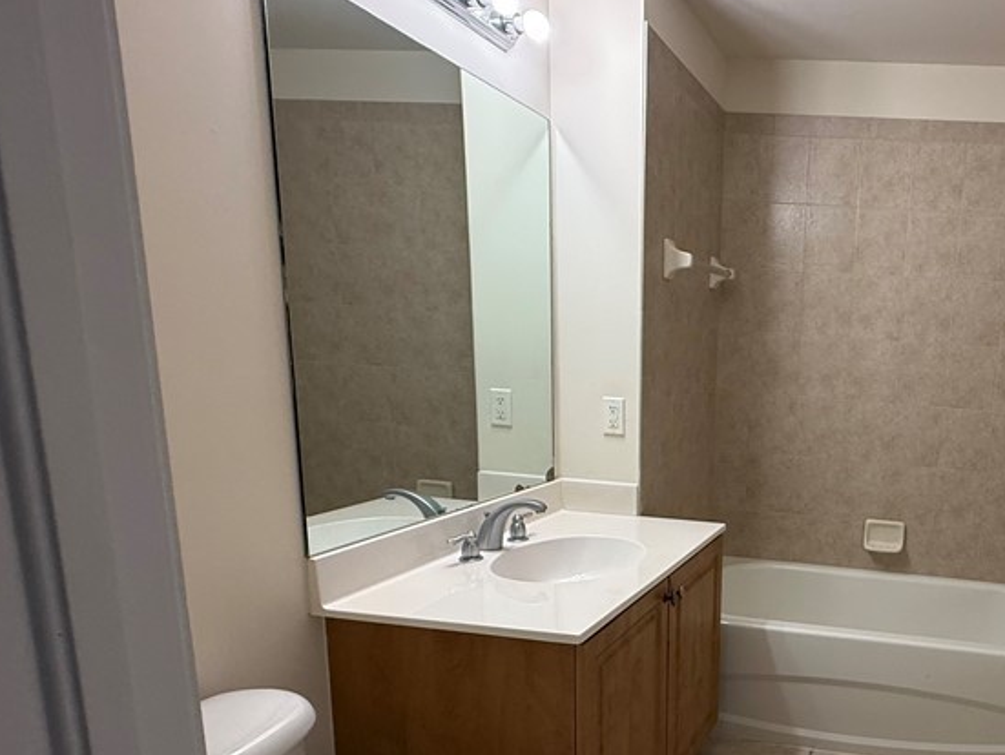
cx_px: 863
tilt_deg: -10.4
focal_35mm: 26
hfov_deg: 59.5
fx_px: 755
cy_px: 496
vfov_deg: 52.2
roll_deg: -4.3
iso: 200
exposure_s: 1/120
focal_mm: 2.22
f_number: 2.2
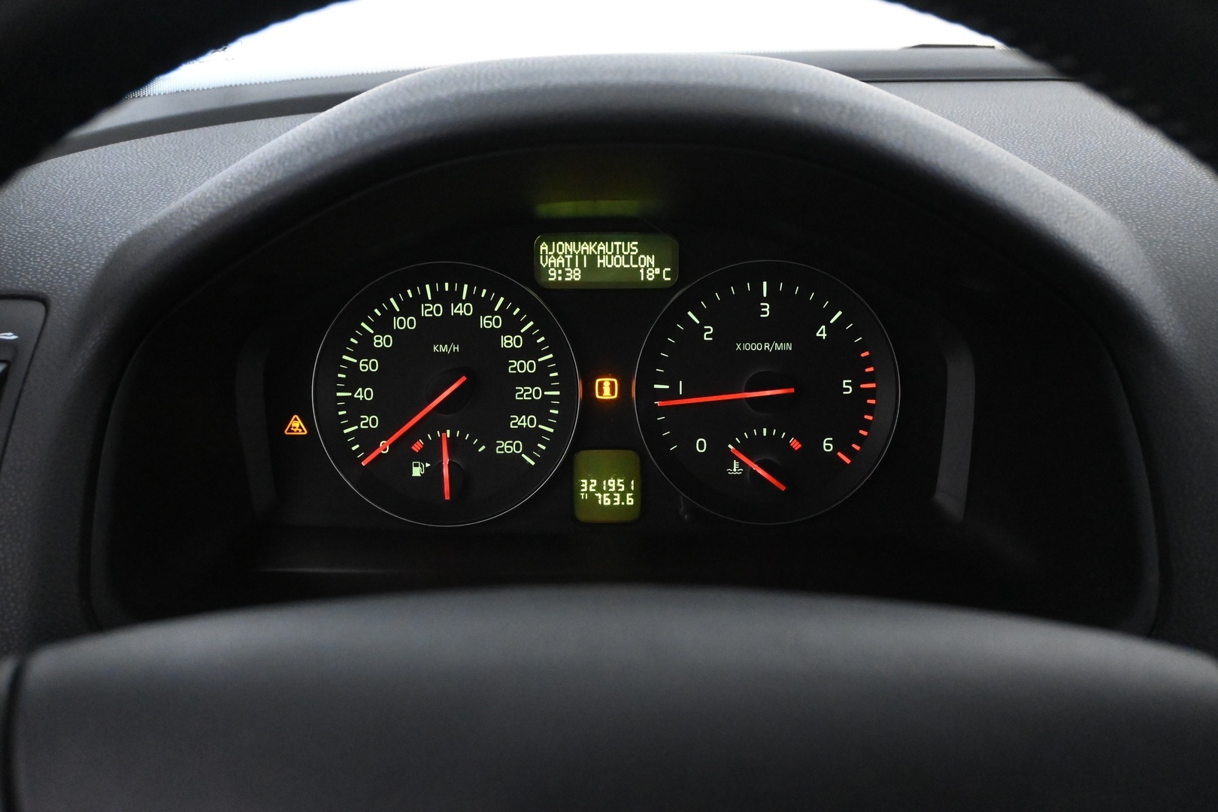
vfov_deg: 36.2
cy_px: 406
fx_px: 1243
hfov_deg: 52.2
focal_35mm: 37
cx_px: 609
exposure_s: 1/60
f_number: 5
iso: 6400
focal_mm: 24.5
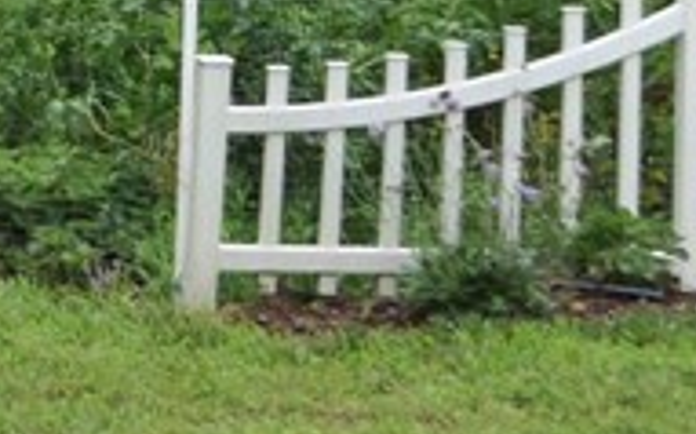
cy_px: -507
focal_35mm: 261
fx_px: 4946
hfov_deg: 7.5
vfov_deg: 4.9
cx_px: -966
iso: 200
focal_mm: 30
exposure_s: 1/200
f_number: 7.1
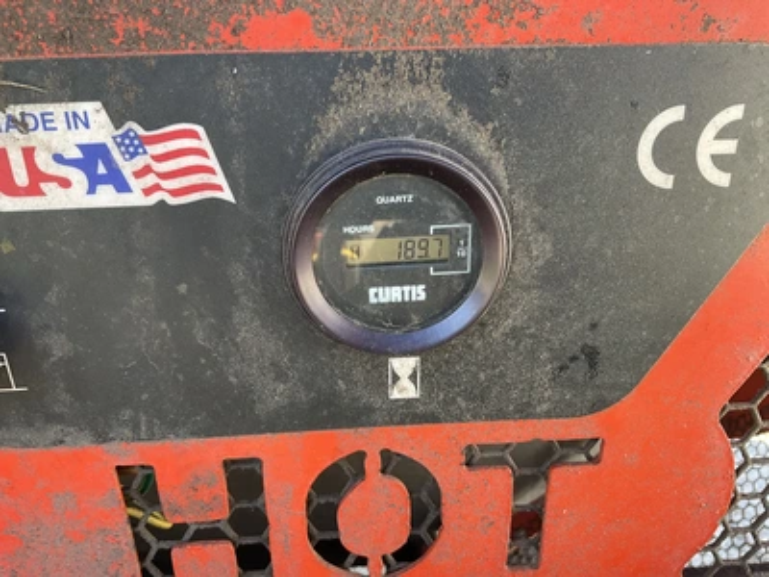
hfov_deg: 61.7
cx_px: 384
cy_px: 288
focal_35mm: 29
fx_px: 644
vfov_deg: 48.2
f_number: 1.8
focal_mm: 3
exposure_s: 1/122
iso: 50
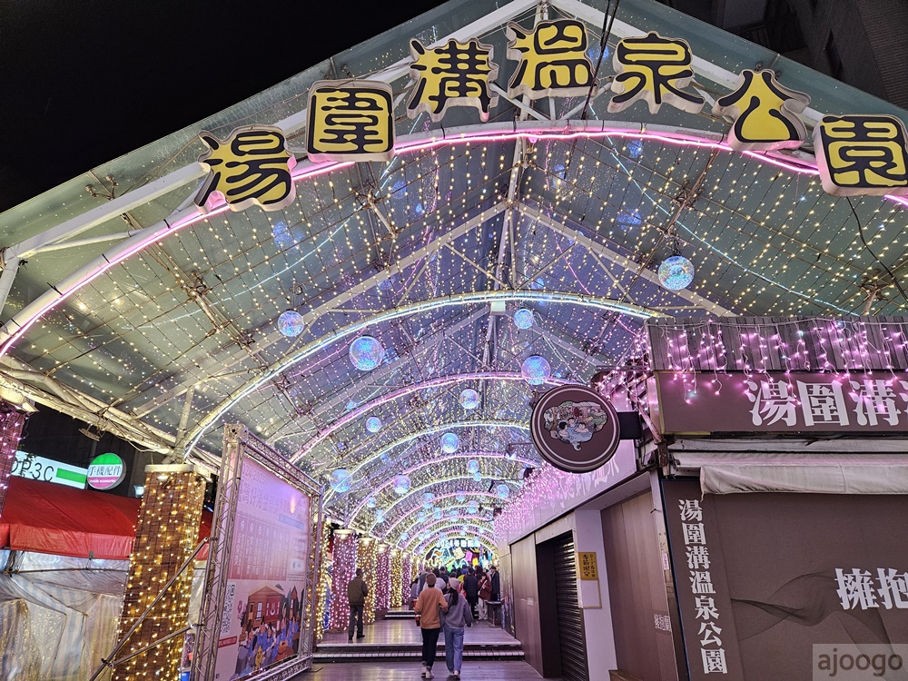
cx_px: 454
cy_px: 340
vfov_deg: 58.9
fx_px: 603
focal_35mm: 23
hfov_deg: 73.9
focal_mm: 5.4
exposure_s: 1/120
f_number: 1.8
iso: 400
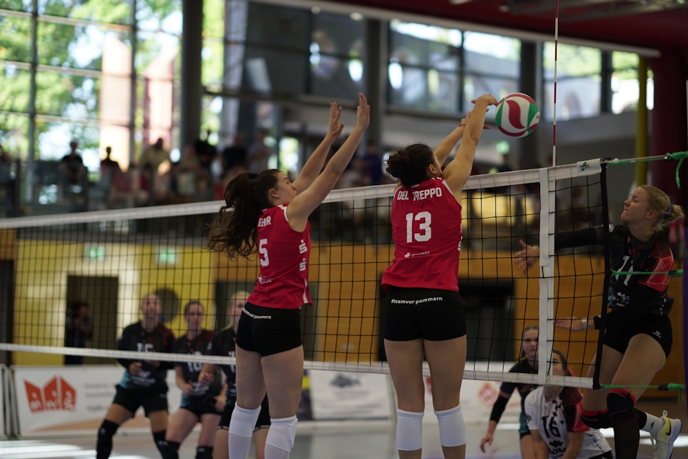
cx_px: 344
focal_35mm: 85
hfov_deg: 23.9
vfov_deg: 16.1
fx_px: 1625
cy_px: 230
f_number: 1.4
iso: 160
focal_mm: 85
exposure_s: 1/800
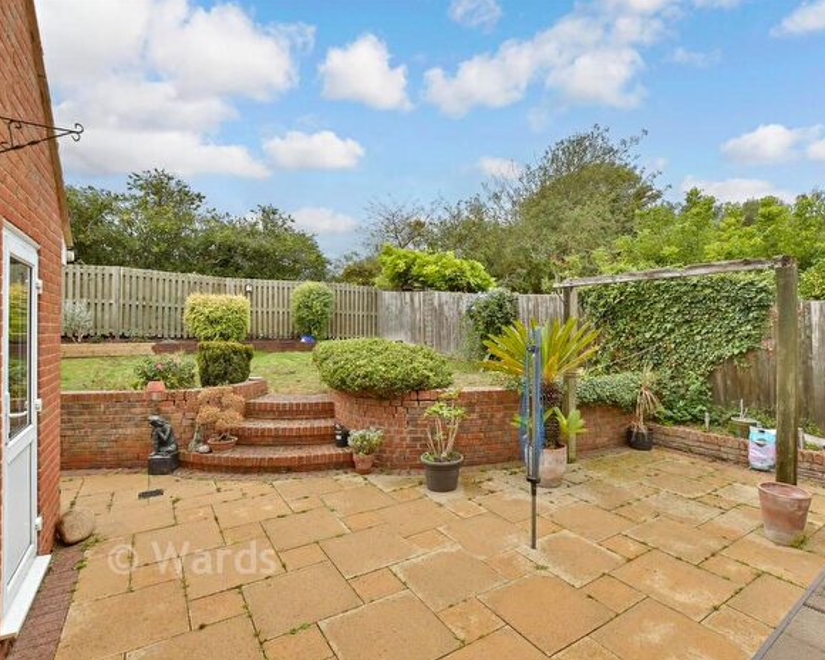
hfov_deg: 89.6
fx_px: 415
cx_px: 431
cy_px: 331
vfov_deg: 77.0
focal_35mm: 17
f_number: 10
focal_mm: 10
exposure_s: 1/400
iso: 1000
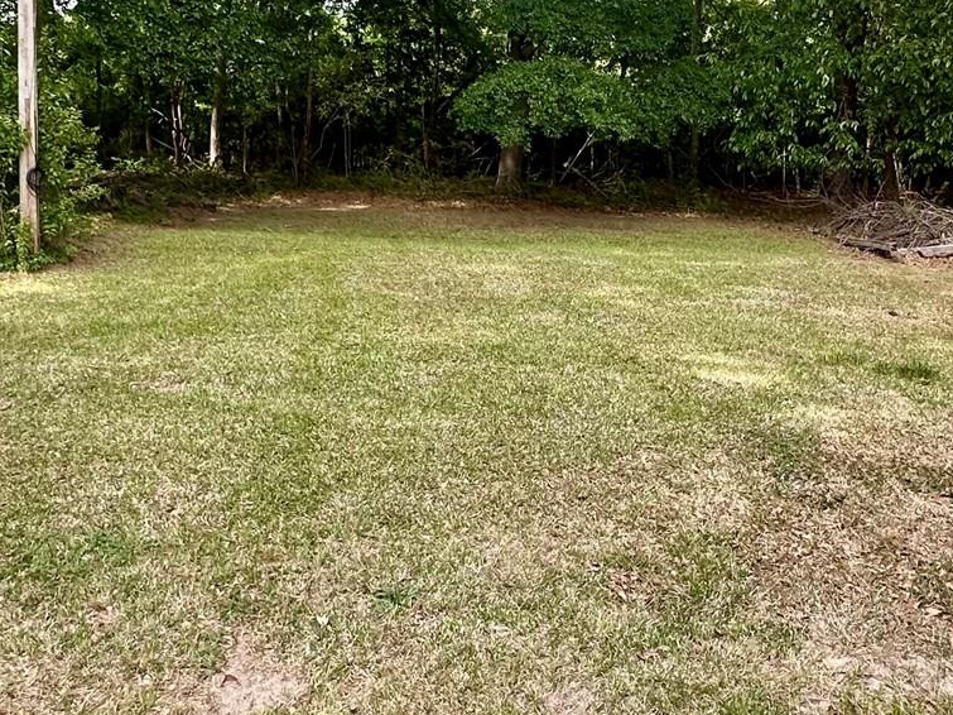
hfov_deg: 48.9
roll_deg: -1.7
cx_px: 524
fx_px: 1046
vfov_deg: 37.5
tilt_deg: -7.0
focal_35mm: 38
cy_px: 278
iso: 40
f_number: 2.2
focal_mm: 2.22
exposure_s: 1/194
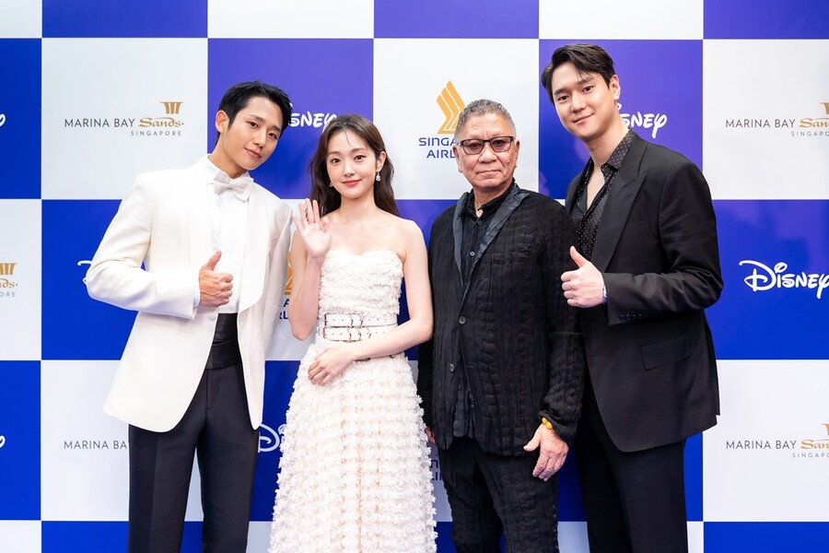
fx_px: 668
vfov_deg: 45.0
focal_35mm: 29
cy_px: 276
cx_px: 414
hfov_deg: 63.7
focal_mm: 29
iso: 1000
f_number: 4
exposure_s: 1/125
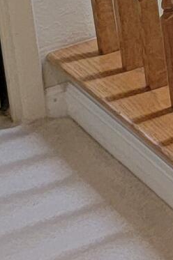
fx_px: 1451
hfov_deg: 4.8
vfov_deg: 9.0
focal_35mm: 201
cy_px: -406
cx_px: 1035
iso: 200
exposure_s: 1/60
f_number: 1.8
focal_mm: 6.7
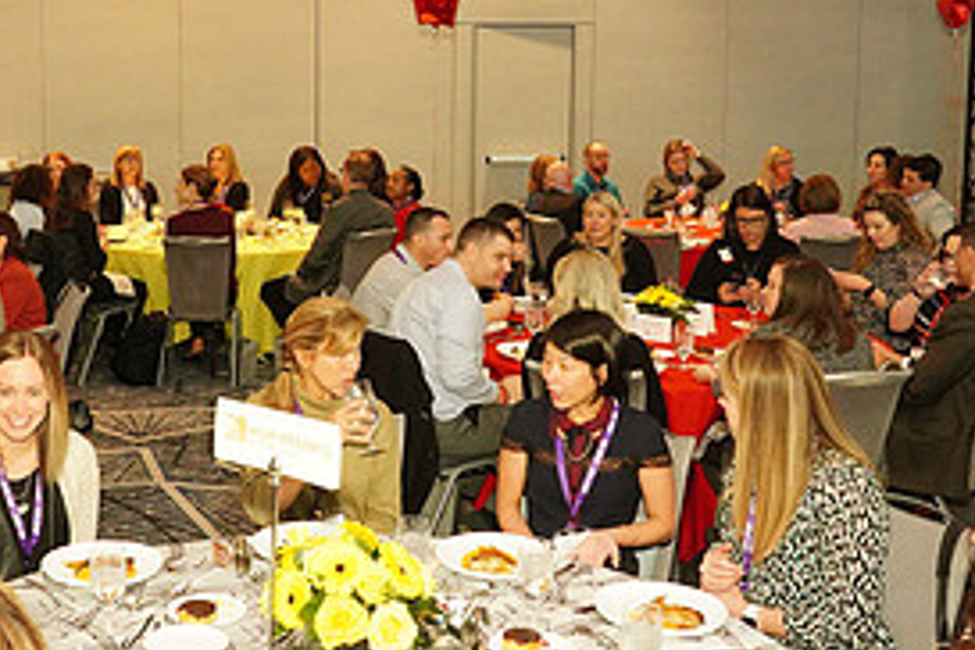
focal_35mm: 51
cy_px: 230
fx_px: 1381
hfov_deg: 38.2
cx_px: 289
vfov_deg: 26.4
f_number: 5.6
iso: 8000
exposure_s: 1/100
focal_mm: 24
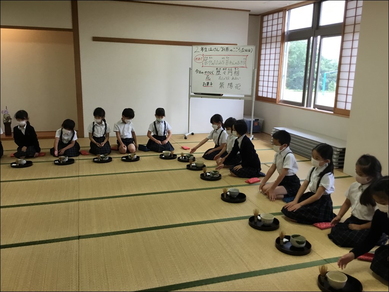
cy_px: 146
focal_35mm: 31
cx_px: 194
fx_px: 348
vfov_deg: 45.4
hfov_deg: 58.4
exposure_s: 1/30
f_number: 2.4
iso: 25
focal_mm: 3.3
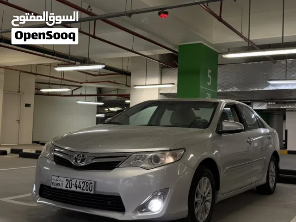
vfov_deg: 56.8
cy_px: 111
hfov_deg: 71.6
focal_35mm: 24
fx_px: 205
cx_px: 148
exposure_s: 1/100
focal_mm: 6.76
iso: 250
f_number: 1.78
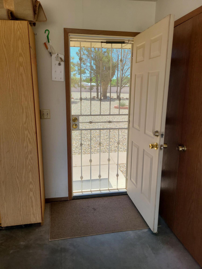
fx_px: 202
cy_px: 134
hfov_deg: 53.1
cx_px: 101
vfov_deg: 67.3
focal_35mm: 26
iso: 40
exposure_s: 1/485
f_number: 1.8
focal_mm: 5.4
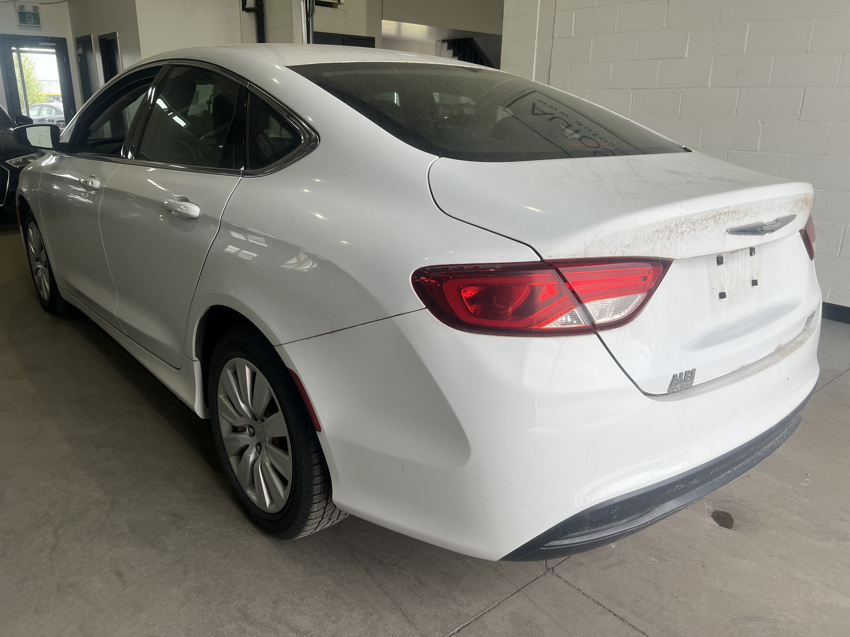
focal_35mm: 26
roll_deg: -0.3
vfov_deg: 53.1
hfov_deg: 67.3
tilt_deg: -18.4
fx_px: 638
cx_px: 425
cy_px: 318
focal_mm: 5.7
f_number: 1.5
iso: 50
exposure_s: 1/965
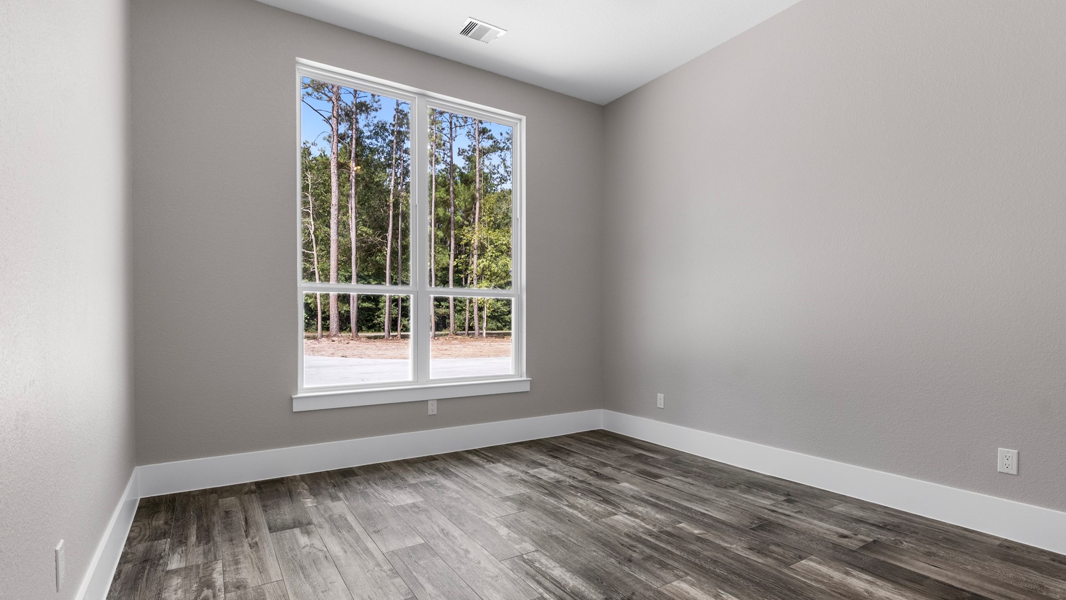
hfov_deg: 92.7
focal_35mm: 18
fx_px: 509
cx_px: 535
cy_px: 322
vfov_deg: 61.0
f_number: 9
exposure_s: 1/15
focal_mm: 11.4
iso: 250
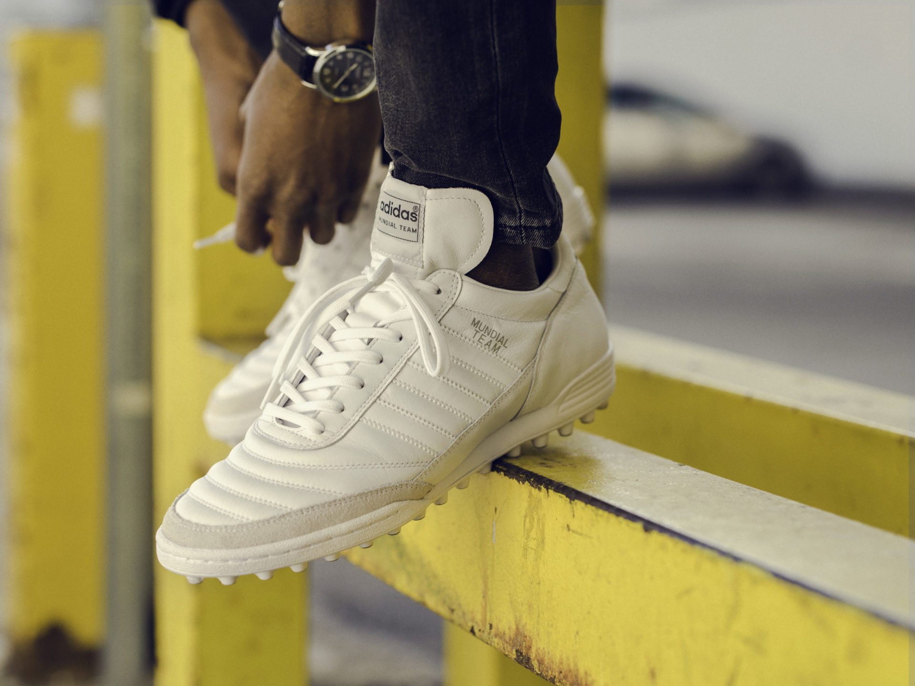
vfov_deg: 21.0
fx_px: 1850
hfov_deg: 27.8
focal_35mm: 70
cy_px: 343
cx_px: 458
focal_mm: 90
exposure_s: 1/1600
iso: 800
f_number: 4
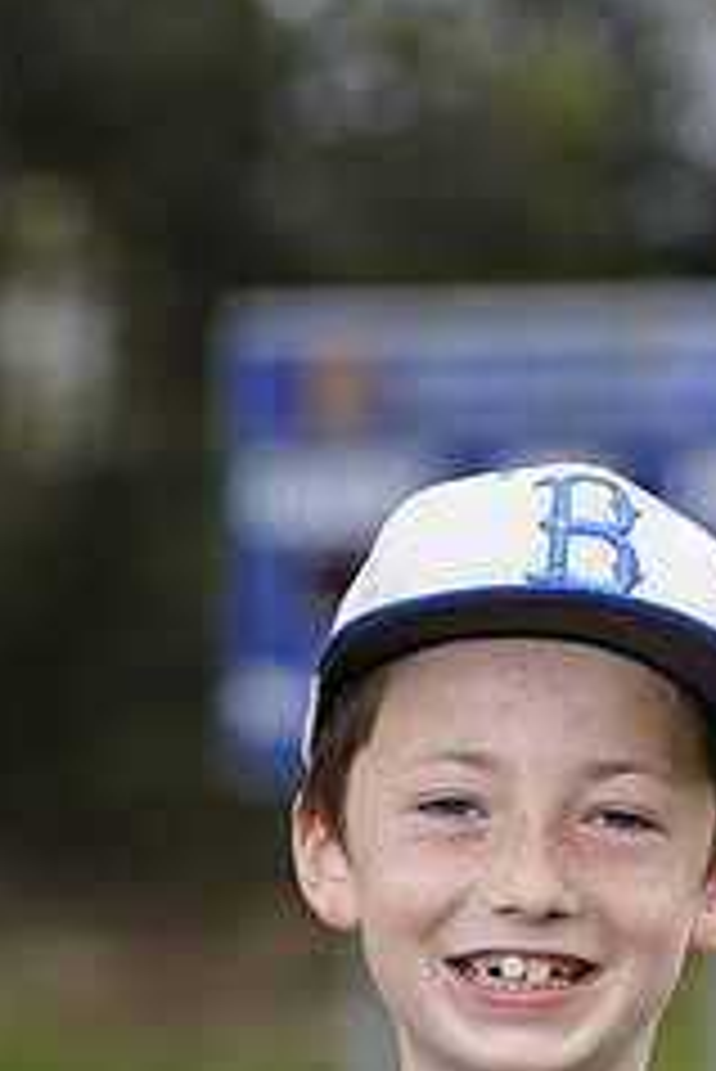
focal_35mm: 465
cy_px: 1251
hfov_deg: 3.0
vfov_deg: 4.4
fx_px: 13851
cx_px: 570
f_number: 6.3
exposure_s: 1/250
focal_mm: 191
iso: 100
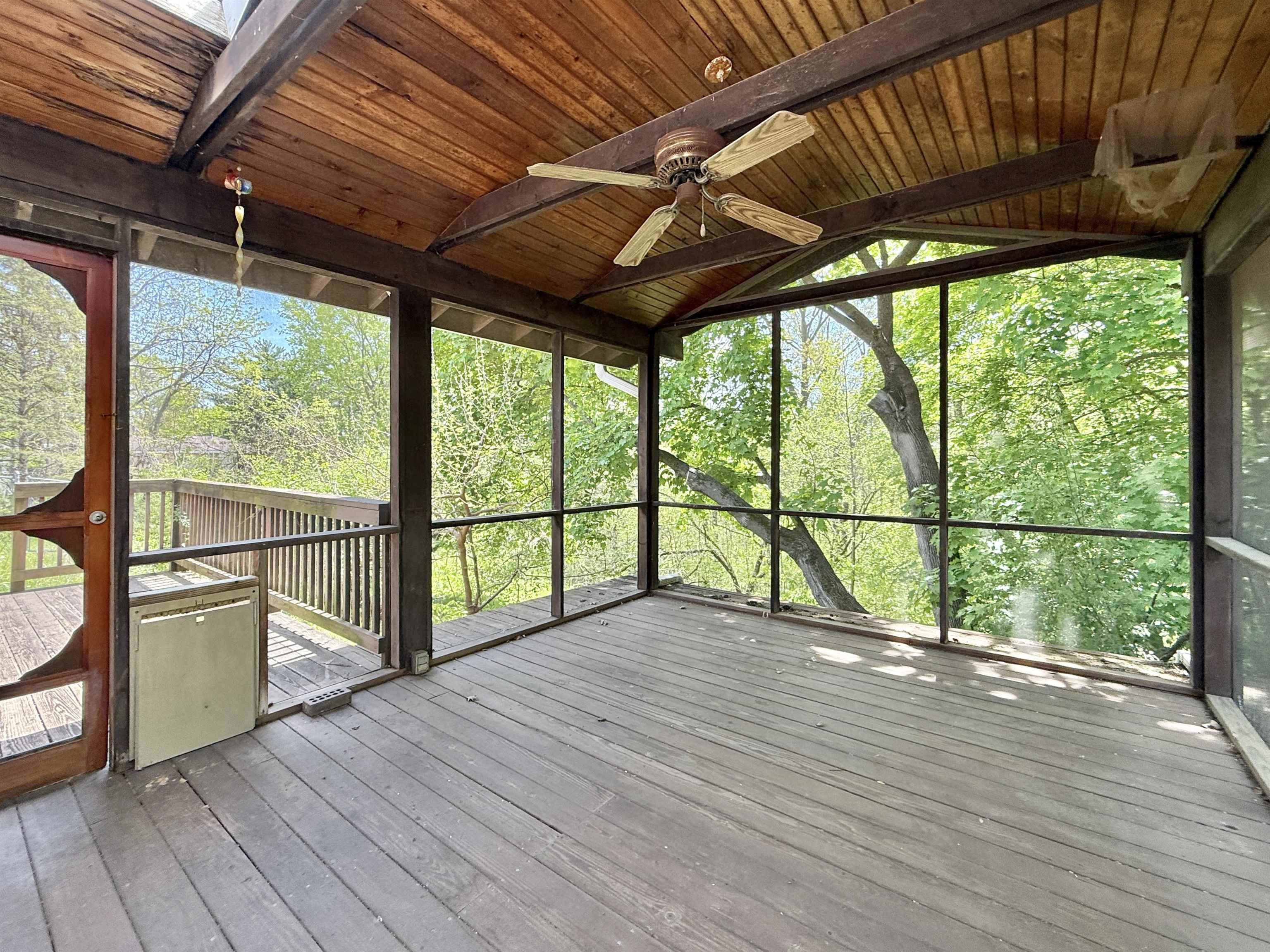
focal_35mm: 14
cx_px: 635
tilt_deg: -0.1
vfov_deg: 85.7
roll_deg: -2.4
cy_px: 476
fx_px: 514
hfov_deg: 102.1
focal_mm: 2.22
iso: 50
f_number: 2.2
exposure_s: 1/146
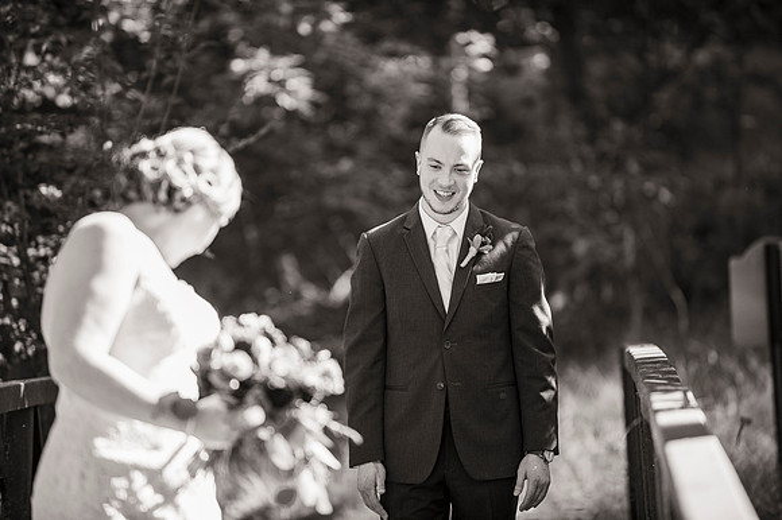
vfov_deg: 6.9
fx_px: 4342
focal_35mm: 200
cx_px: 391
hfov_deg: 10.3
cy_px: 260
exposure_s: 1/500
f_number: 2.8
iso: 400
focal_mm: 200
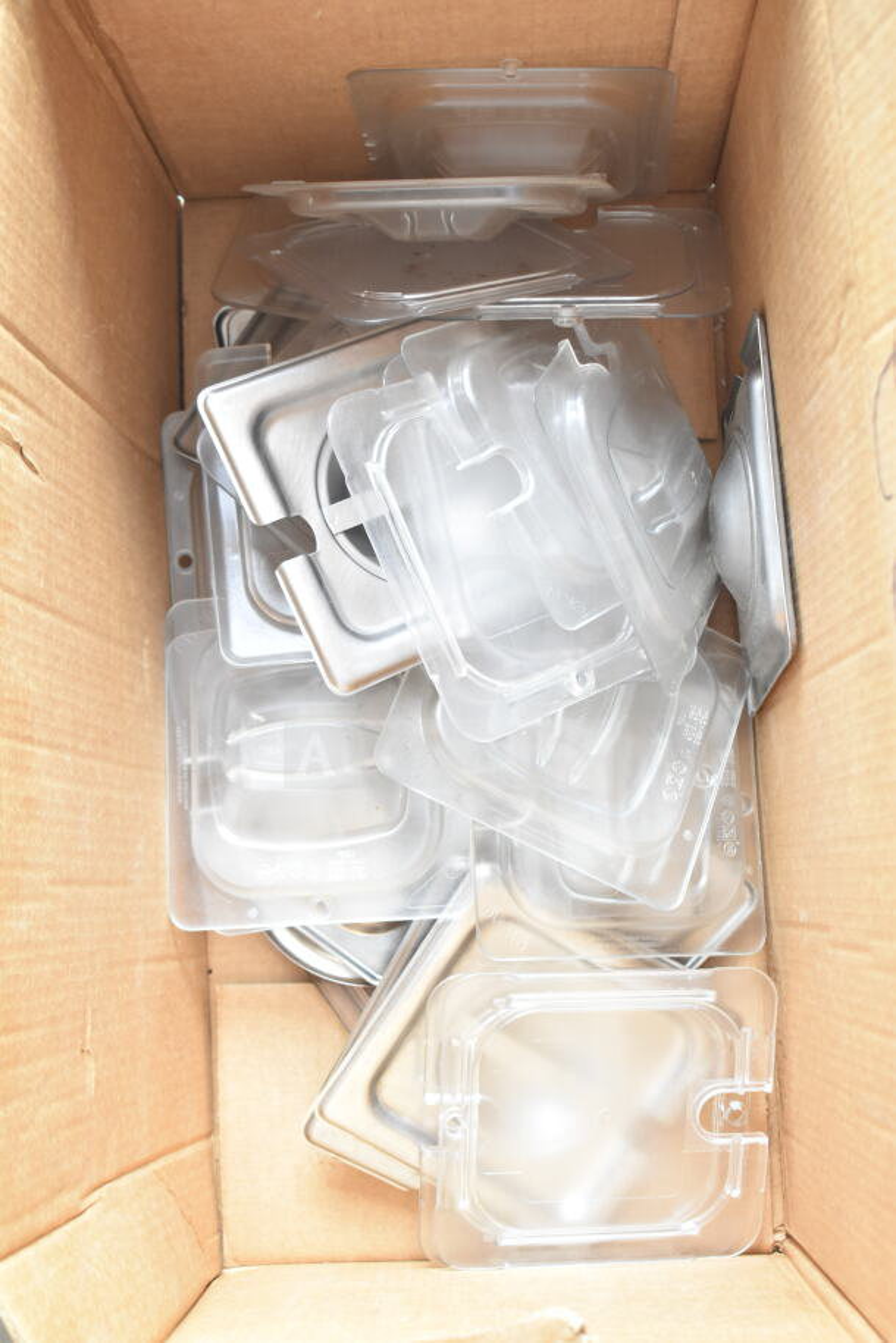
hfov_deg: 26.5
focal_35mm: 51
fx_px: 1902
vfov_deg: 38.9
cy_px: 672
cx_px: 448
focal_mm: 34
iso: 1600
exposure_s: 1/60
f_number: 4.5
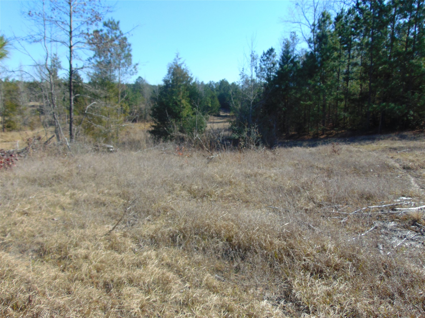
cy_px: 159
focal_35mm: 27
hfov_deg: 65.3
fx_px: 331
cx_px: 212
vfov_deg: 51.4
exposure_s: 1/160
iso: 80
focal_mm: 4.9
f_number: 7.9
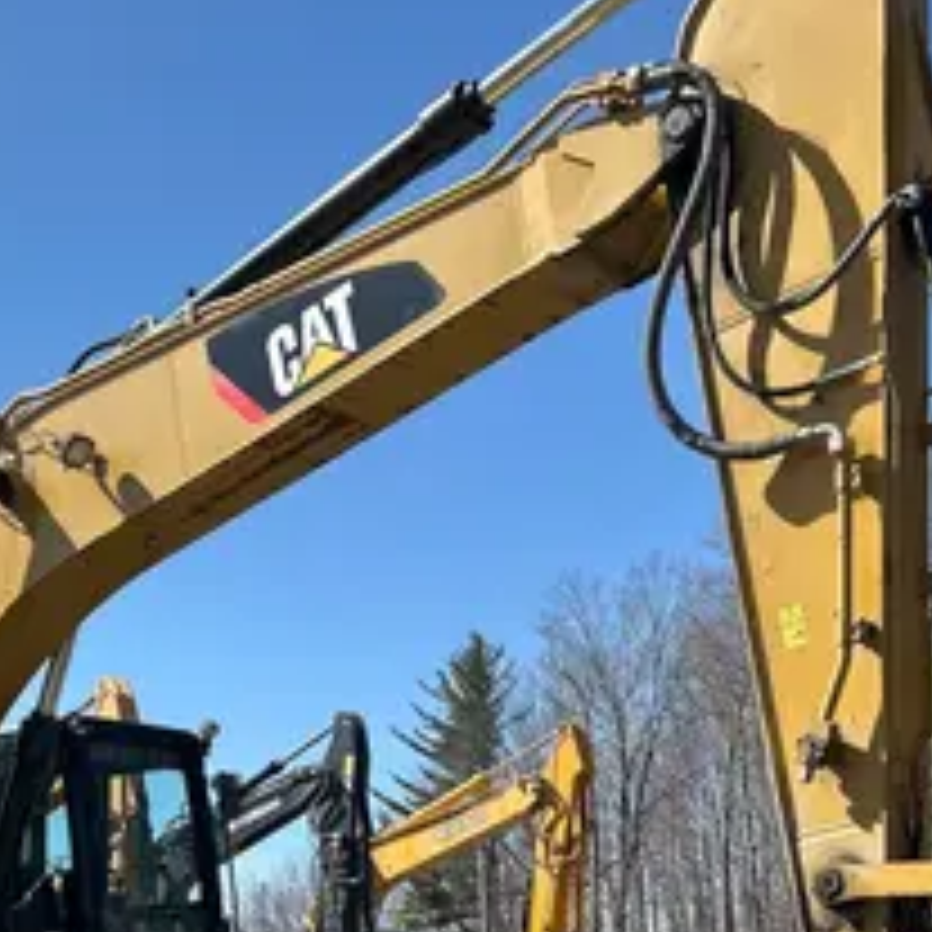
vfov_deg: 27.5
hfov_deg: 28.0
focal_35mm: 61
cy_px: 777
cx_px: 320
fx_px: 1858
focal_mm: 5.7
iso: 50
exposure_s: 1/3077
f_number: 1.5
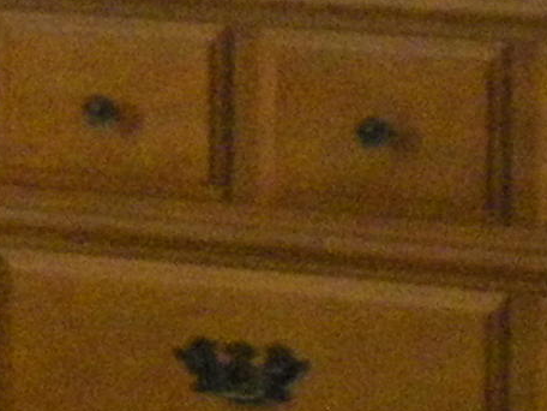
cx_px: -614
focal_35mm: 250
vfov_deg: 5.9
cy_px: -280
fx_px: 3950
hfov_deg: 7.5
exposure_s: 1/50
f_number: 3.5
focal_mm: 6.3
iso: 800
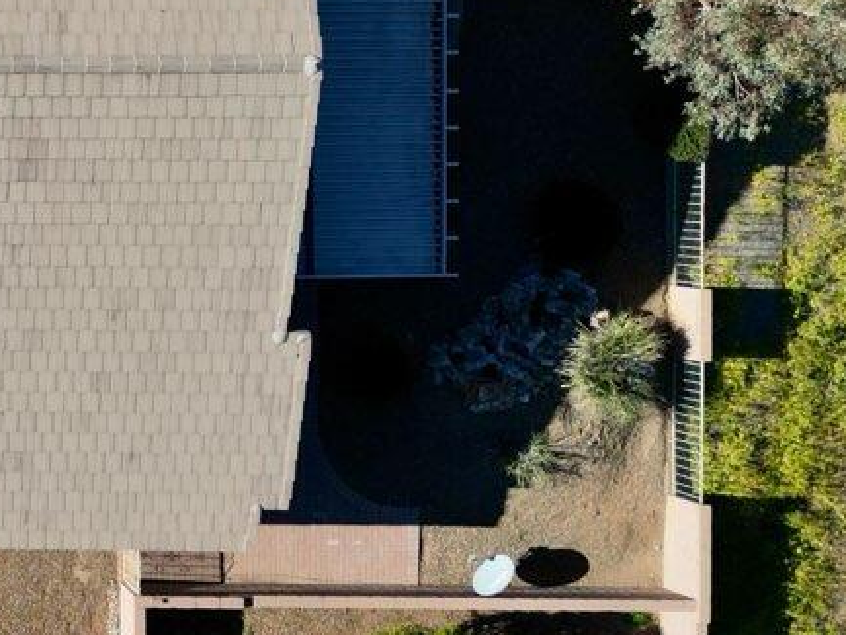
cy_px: 197
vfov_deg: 20.6
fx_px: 1736
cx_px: -305
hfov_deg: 23.6
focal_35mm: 71
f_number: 1.7
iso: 100
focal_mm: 6.72
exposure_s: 1/1000
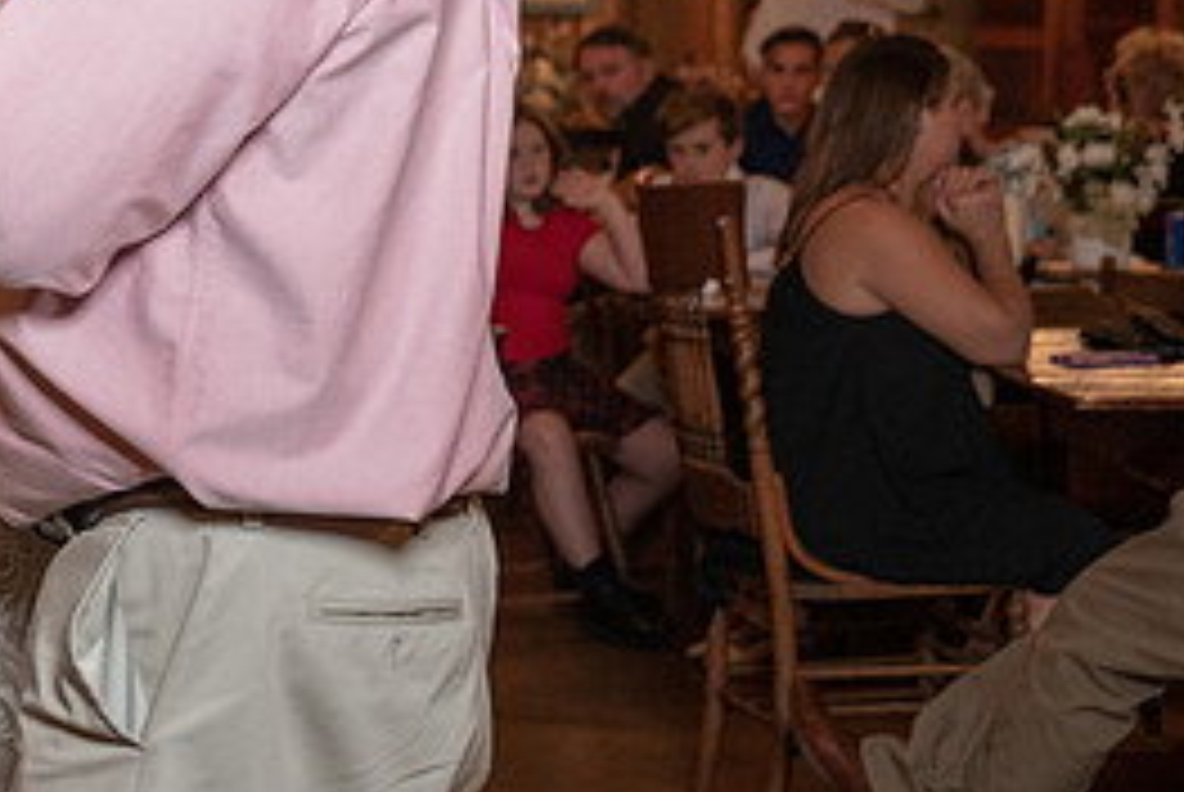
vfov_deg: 12.5
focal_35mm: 109
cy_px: 100
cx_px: 58
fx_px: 3589
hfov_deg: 18.3
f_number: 4
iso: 2000
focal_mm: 44
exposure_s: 1/200
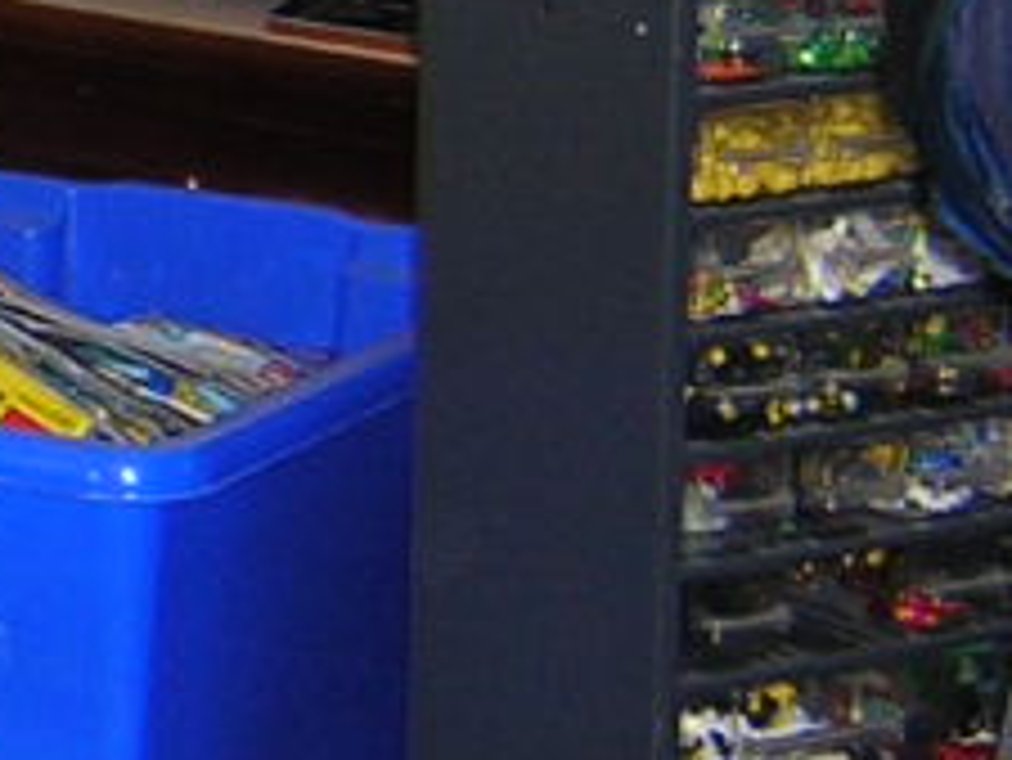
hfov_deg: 11.1
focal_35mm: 164
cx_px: -931
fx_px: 4797
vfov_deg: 9.0
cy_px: 45
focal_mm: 4.7
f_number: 2.6
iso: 156
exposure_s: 1/60.1
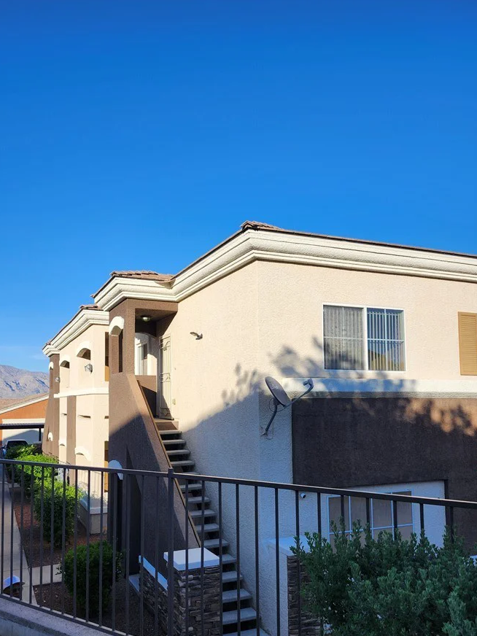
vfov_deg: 65.0
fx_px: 496
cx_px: 217
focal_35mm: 27
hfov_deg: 51.3
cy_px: 366
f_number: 1.8
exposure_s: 1/1533
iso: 25
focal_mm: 5.54
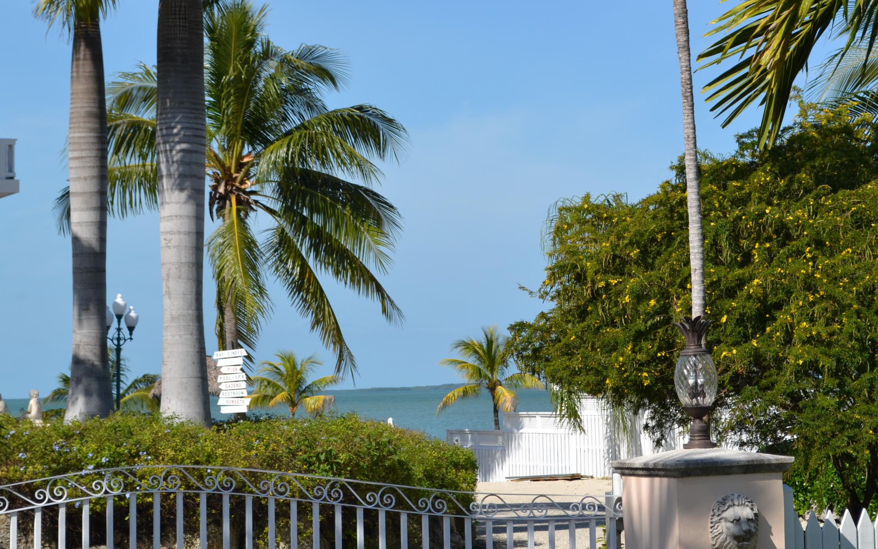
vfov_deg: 12.1
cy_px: 178
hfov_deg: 19.3
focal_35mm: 108
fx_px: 2584
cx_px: 519
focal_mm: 52
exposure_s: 1/320
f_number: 9
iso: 100
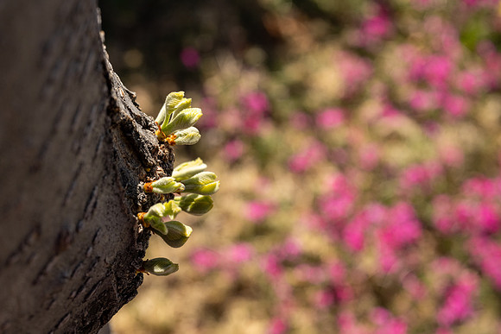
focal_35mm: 60
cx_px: 250
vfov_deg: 22.6
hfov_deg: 33.4
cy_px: 167
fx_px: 835
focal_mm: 60
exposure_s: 1/320
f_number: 11
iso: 320
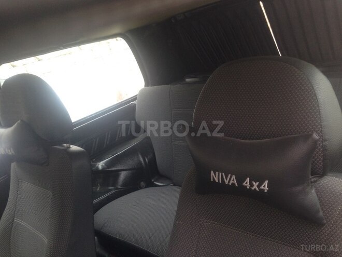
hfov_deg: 55.4
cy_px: 128
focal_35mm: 33
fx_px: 326
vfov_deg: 42.9
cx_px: 171
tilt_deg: -16.1
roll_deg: +14.2
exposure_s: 1/120
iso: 64
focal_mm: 4.12
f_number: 2.4
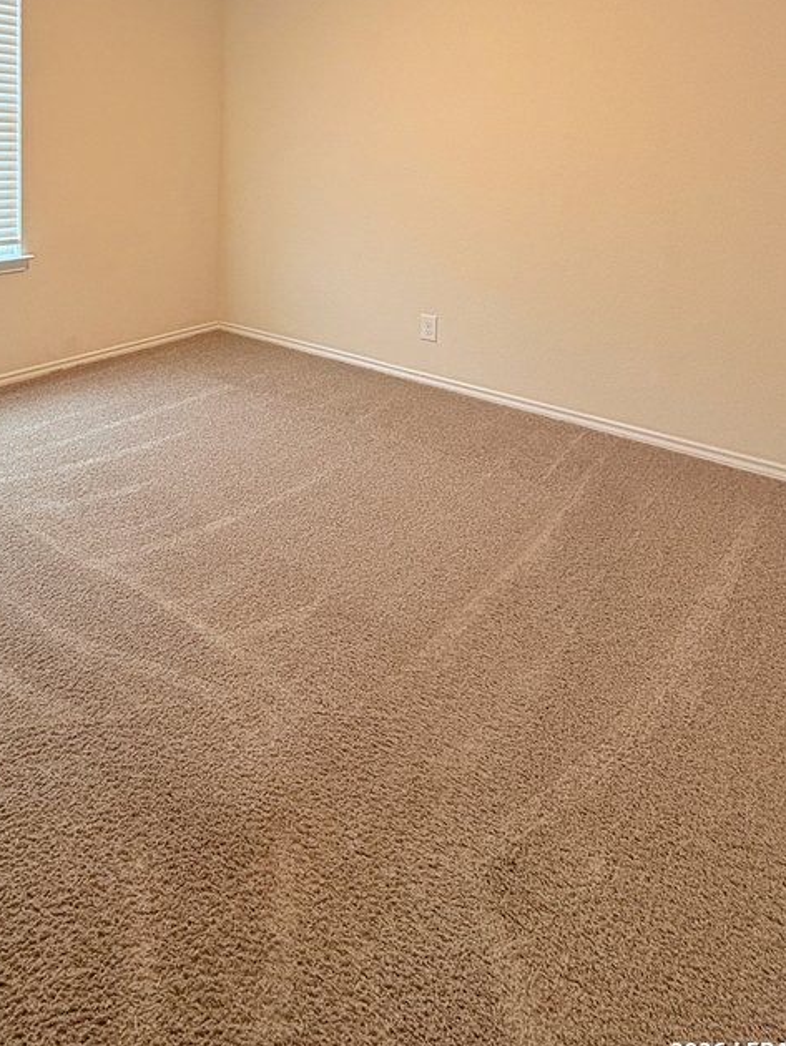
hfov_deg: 53.6
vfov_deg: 63.5
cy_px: 168
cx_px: 173
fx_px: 726
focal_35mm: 24
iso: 200
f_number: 2.2
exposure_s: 1/60
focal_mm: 2.22
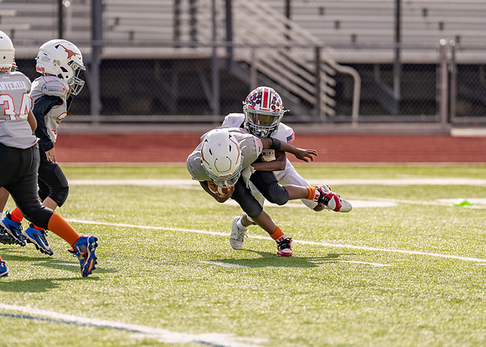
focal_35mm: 314
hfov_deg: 6.4
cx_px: 252
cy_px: 129
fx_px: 4334
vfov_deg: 4.6
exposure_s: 1/2000
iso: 100
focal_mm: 200
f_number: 2.8
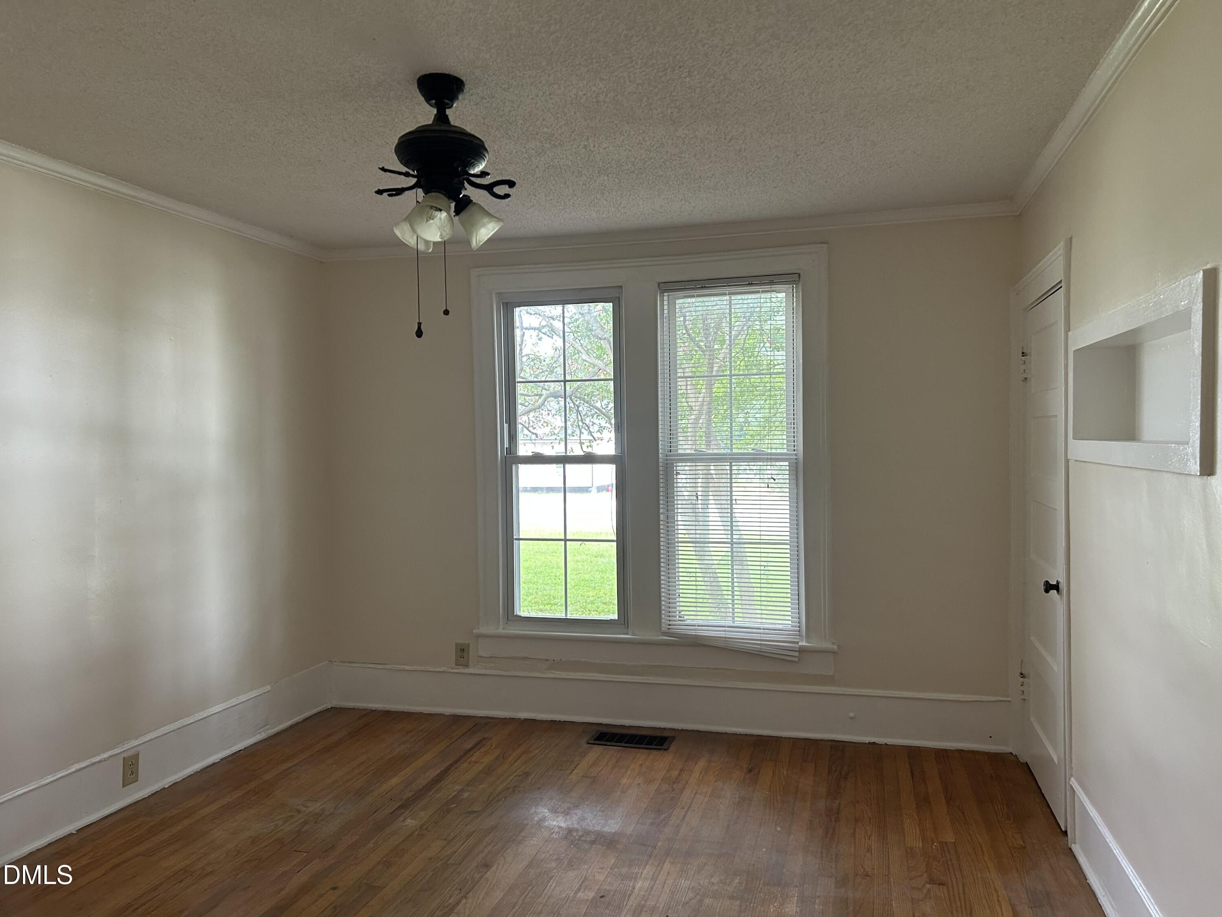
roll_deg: +0.7
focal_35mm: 26
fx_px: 918
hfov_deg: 67.3
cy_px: 458
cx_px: 611
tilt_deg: -1.9
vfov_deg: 53.1
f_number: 1.5
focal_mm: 5.7
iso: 160
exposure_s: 1/60
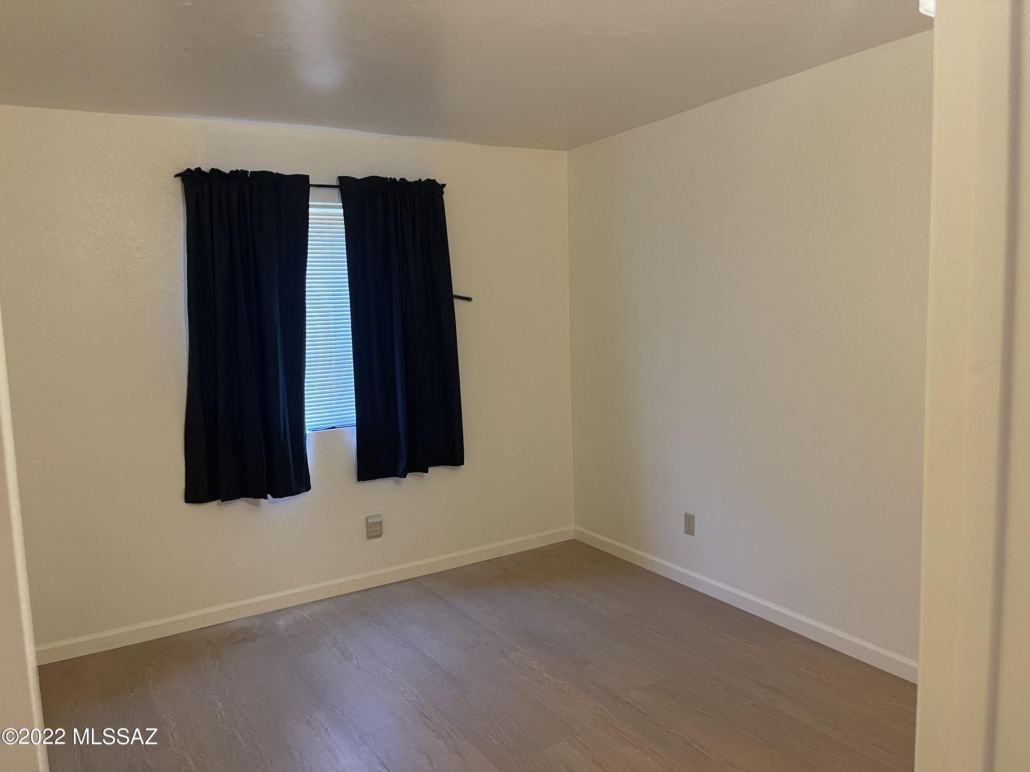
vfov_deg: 53.1
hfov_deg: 67.3
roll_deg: +0.9
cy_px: 386
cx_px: 515
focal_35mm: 26
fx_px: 774
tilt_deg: -5.3
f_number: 1.6
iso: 400
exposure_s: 1/60
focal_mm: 5.1
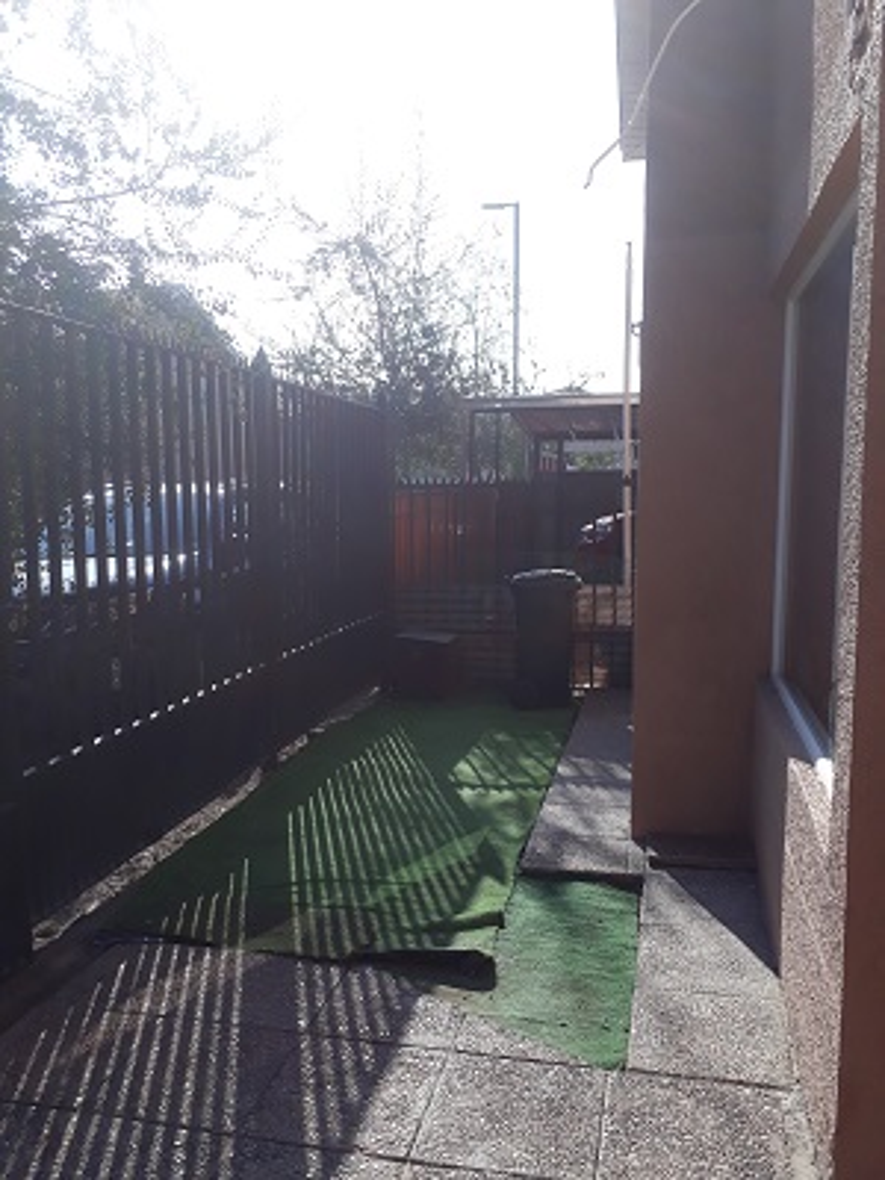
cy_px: 590
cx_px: 442
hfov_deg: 51.4
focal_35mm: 27
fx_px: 920
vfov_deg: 65.3
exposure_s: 1/1124
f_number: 1.9
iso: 40
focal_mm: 3.6
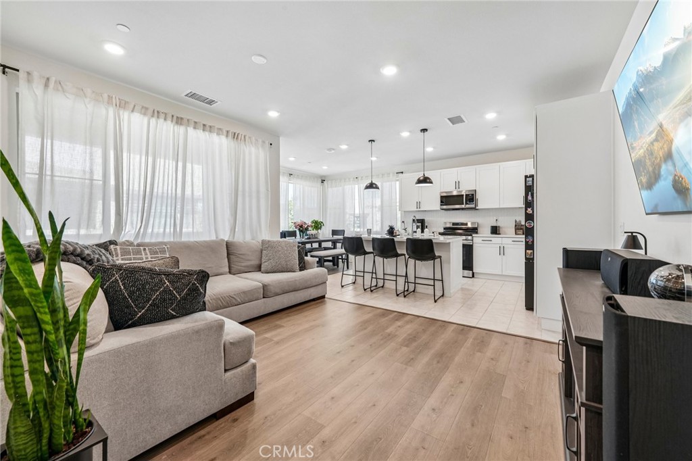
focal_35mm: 14
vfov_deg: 81.2
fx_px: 269
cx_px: 346
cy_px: 230
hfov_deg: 104.3
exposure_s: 1/30
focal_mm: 14
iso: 400
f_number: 10
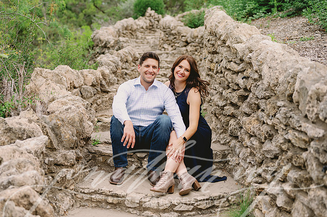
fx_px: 466
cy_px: 108
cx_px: 164
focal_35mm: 51
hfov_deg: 38.7
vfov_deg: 26.3
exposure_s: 1/1000
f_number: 2.5
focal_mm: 50
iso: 400
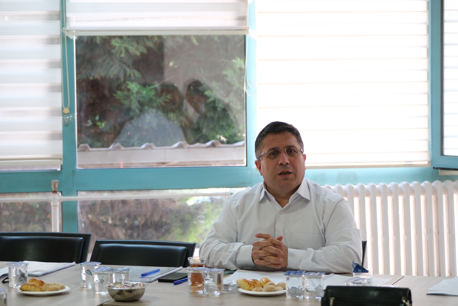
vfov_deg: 11.4
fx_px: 1527
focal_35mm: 120
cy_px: 153
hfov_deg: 17.1
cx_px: 229
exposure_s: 1/58
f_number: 4
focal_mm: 80
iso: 1250
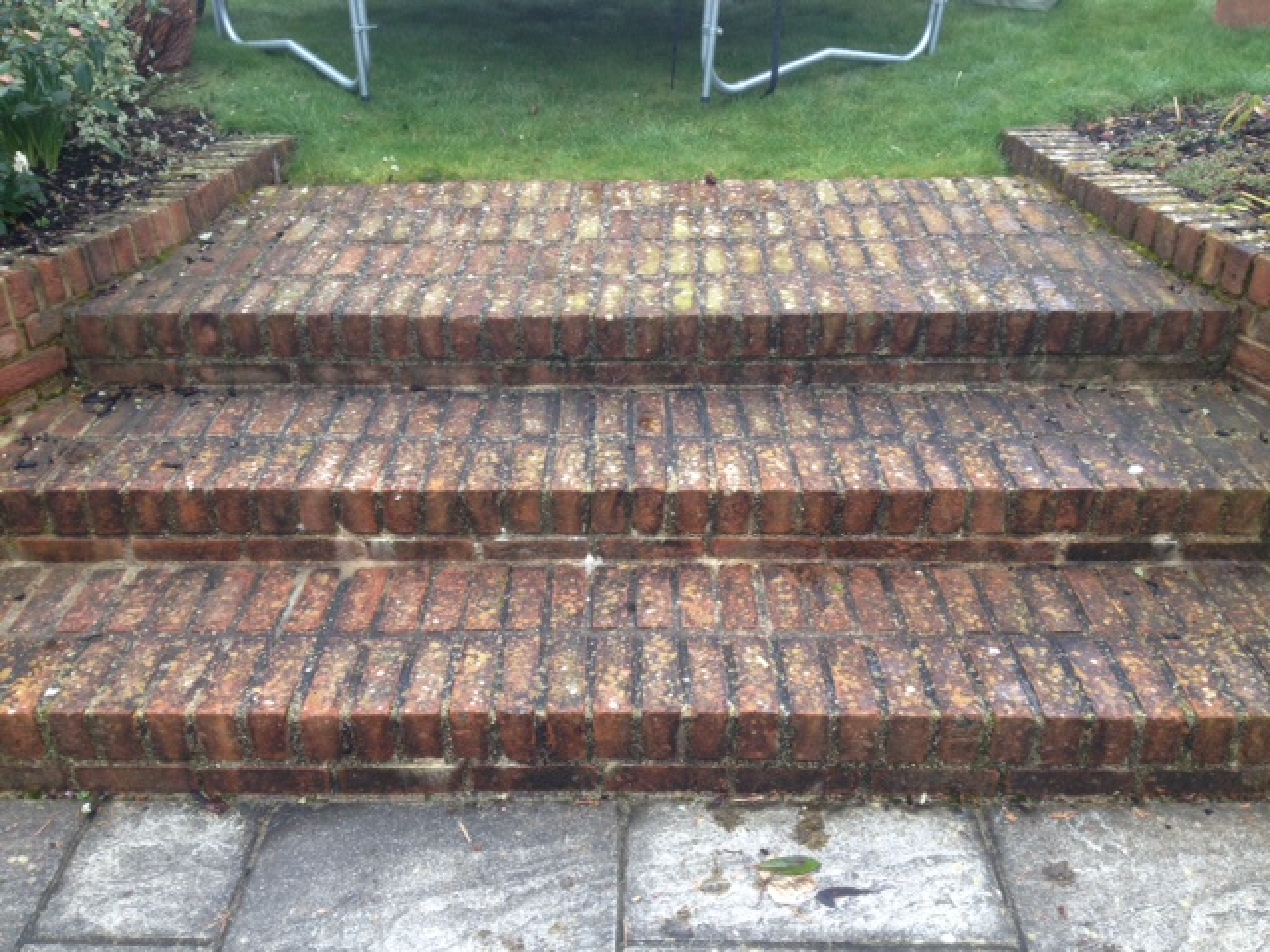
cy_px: 476
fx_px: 1284
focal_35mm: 35
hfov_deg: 52.6
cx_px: 635
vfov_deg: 40.7
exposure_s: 1/120
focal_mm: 4.28
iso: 64
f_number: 2.4
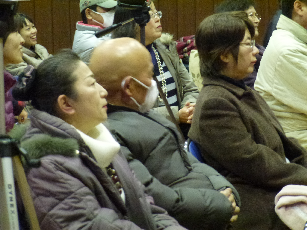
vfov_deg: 5.6
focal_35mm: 266
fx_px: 2359
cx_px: 154
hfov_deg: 7.4
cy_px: 115
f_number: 5.6
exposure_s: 1/8
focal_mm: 47.7
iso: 1000
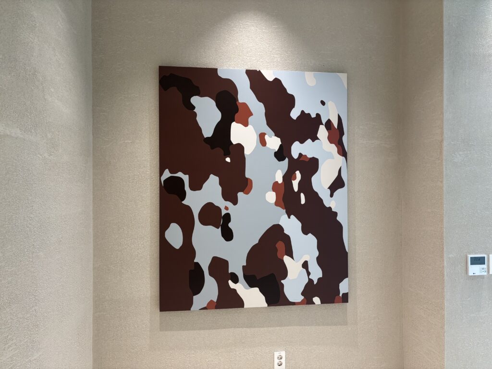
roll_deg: -0.5
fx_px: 370
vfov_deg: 53.1
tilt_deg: +0.8
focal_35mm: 26
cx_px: 246
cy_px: 184
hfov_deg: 67.3
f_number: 1.6
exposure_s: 1/121
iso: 100
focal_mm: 5.96
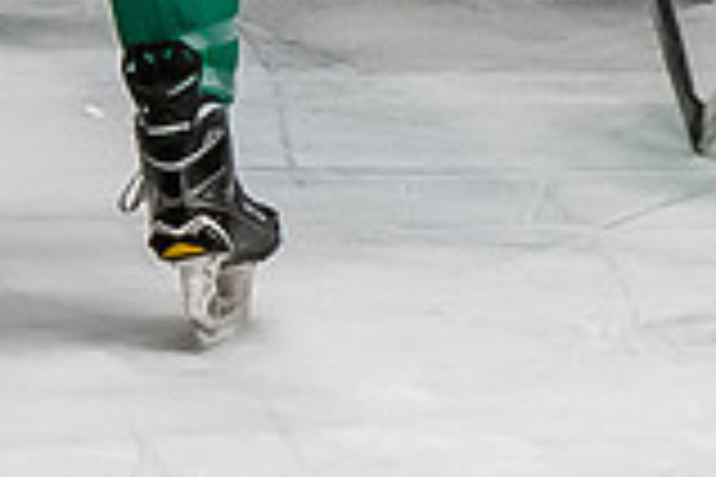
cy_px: -640
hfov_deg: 2.1
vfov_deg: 1.4
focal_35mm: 975
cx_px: 432
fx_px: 19390
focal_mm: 100
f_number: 4
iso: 2500
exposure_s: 1/800
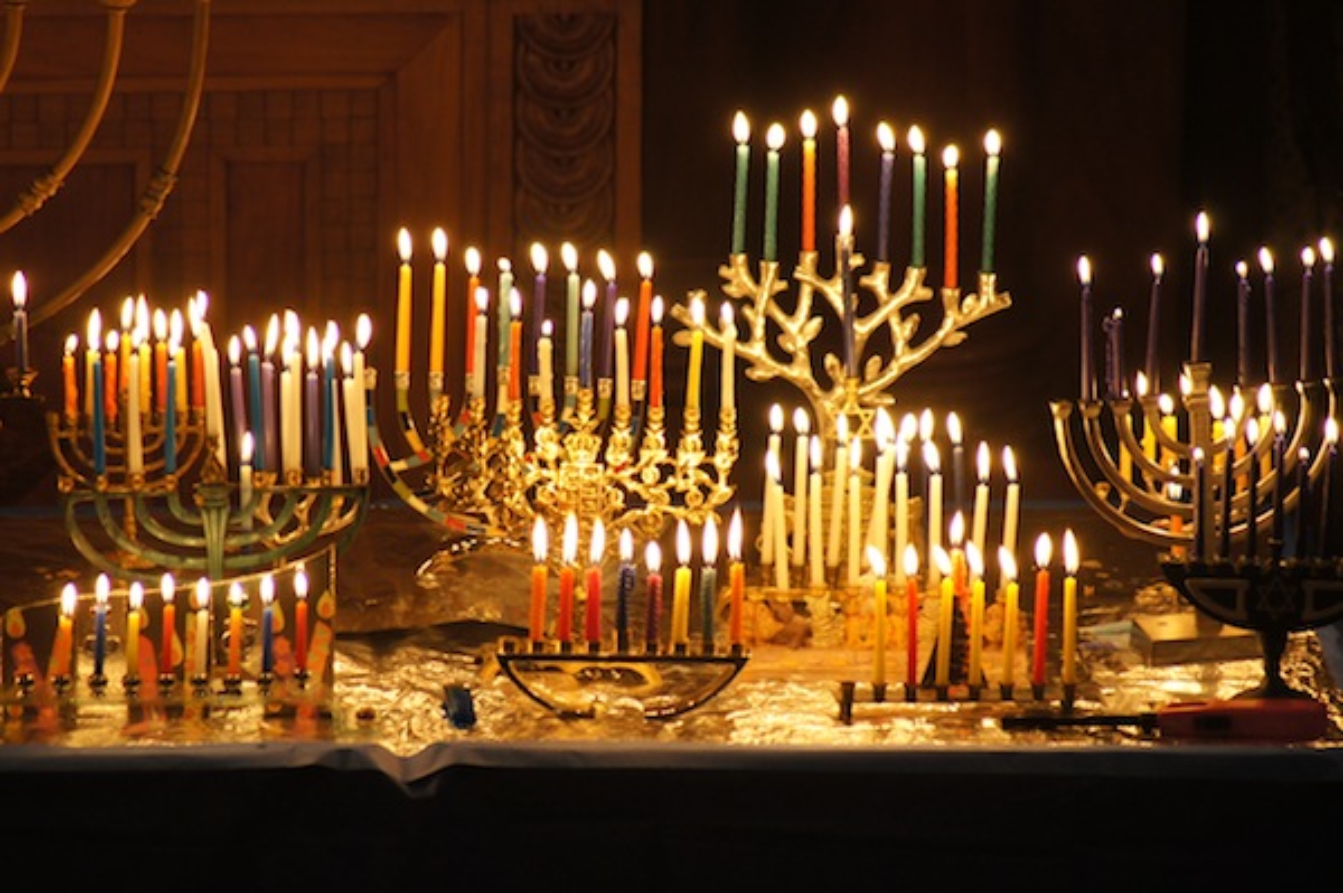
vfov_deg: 3.0
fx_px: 16773
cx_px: 672
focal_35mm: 450
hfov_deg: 4.6
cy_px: 446
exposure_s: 1/30
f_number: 5.6
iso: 800
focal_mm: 300
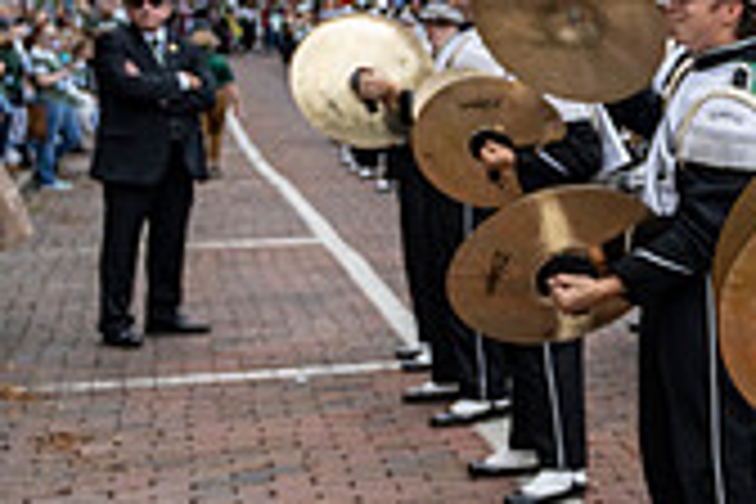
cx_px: 1269
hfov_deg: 19.7
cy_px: 178
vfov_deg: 16.4
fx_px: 1743
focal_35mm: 83
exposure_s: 1/1600
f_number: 4
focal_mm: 24
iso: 640
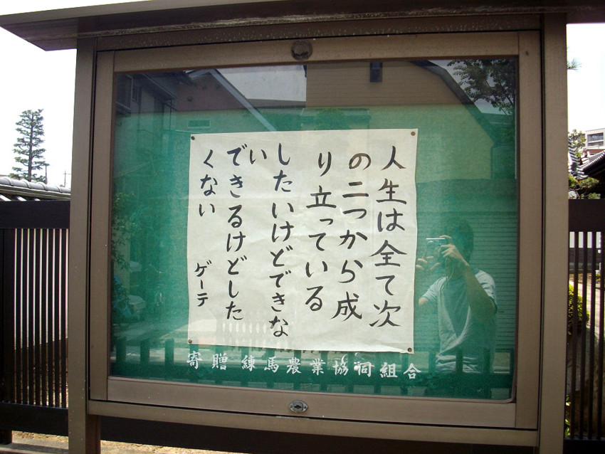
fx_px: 647
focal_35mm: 37
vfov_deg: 38.7
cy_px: 227
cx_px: 302
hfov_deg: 50.1
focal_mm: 6.2
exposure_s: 1/320
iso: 80
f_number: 2.8
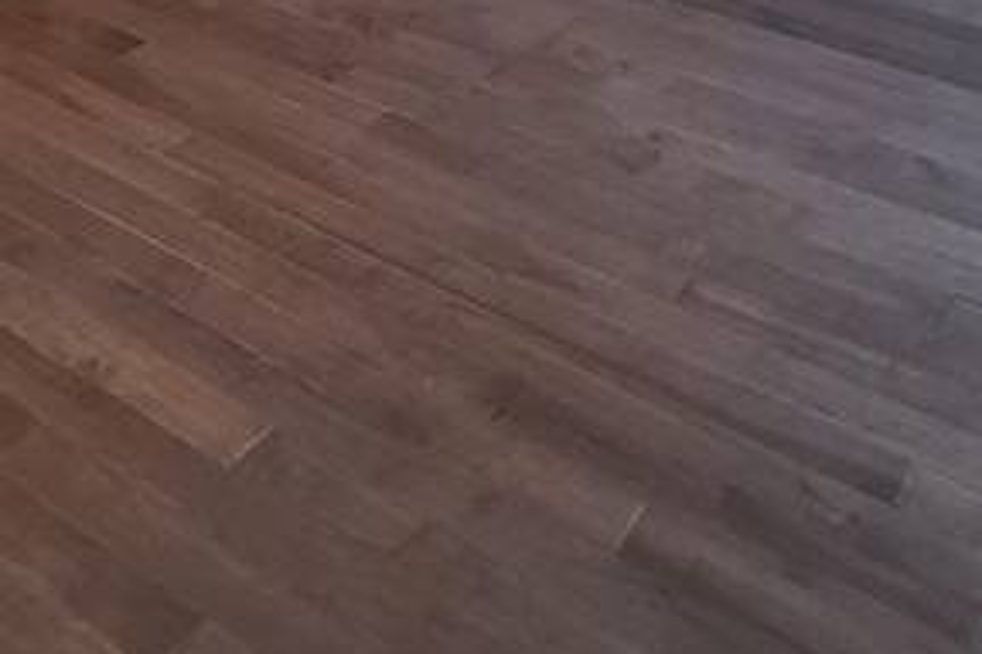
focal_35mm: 48
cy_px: -528
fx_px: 1309
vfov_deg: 20.1
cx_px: 218
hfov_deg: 39.7
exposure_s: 1/29
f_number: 2.2
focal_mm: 2.2
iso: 500
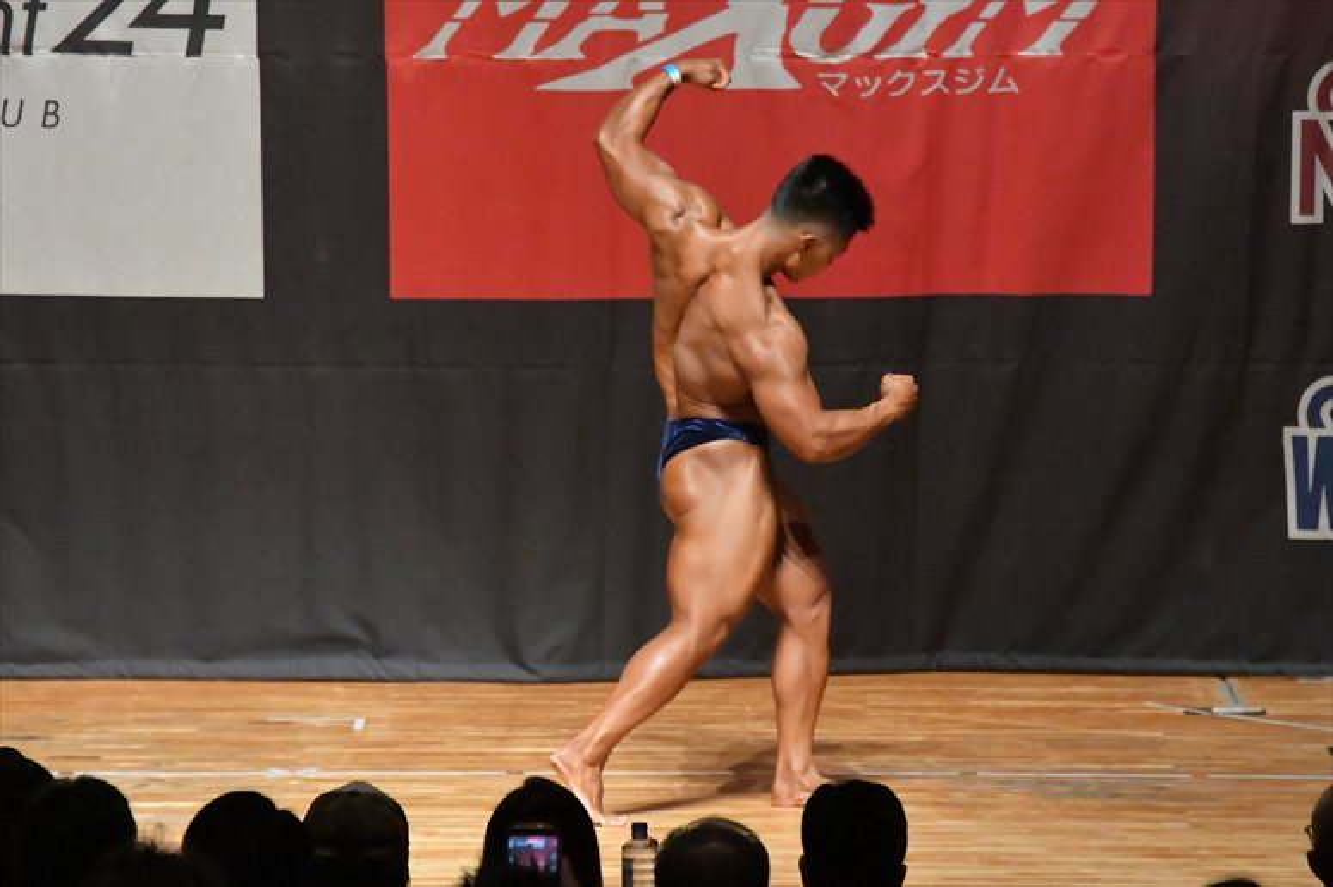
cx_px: 666
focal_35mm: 285
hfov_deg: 7.2
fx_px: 10548
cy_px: 444
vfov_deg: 4.8
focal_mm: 190
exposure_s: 1/400
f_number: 5.6
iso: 16000
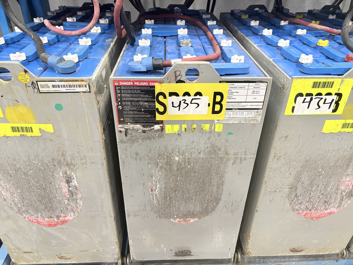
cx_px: 176
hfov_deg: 67.3
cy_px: 132
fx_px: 265
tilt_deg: -34.0
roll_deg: -0.8
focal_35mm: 26
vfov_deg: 53.1
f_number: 1.6
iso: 250
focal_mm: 5.96
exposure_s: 1/60
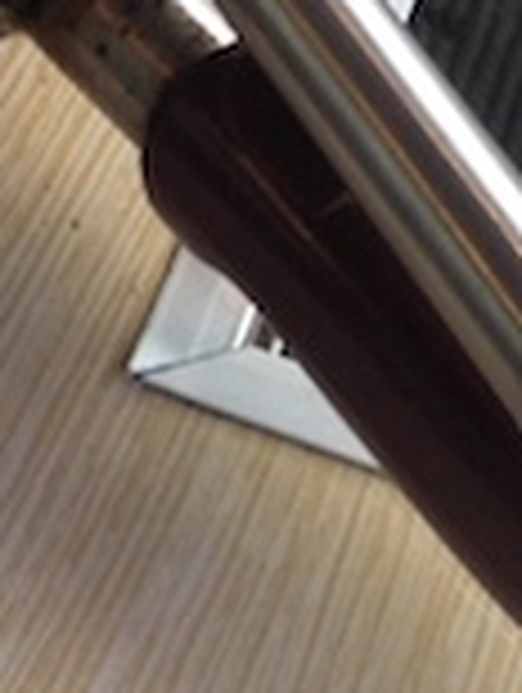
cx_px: -855
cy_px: -1148
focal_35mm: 229
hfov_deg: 6.1
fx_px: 4592
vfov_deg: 7.8
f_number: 2.4
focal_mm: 4.28
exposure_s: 1/24
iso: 50
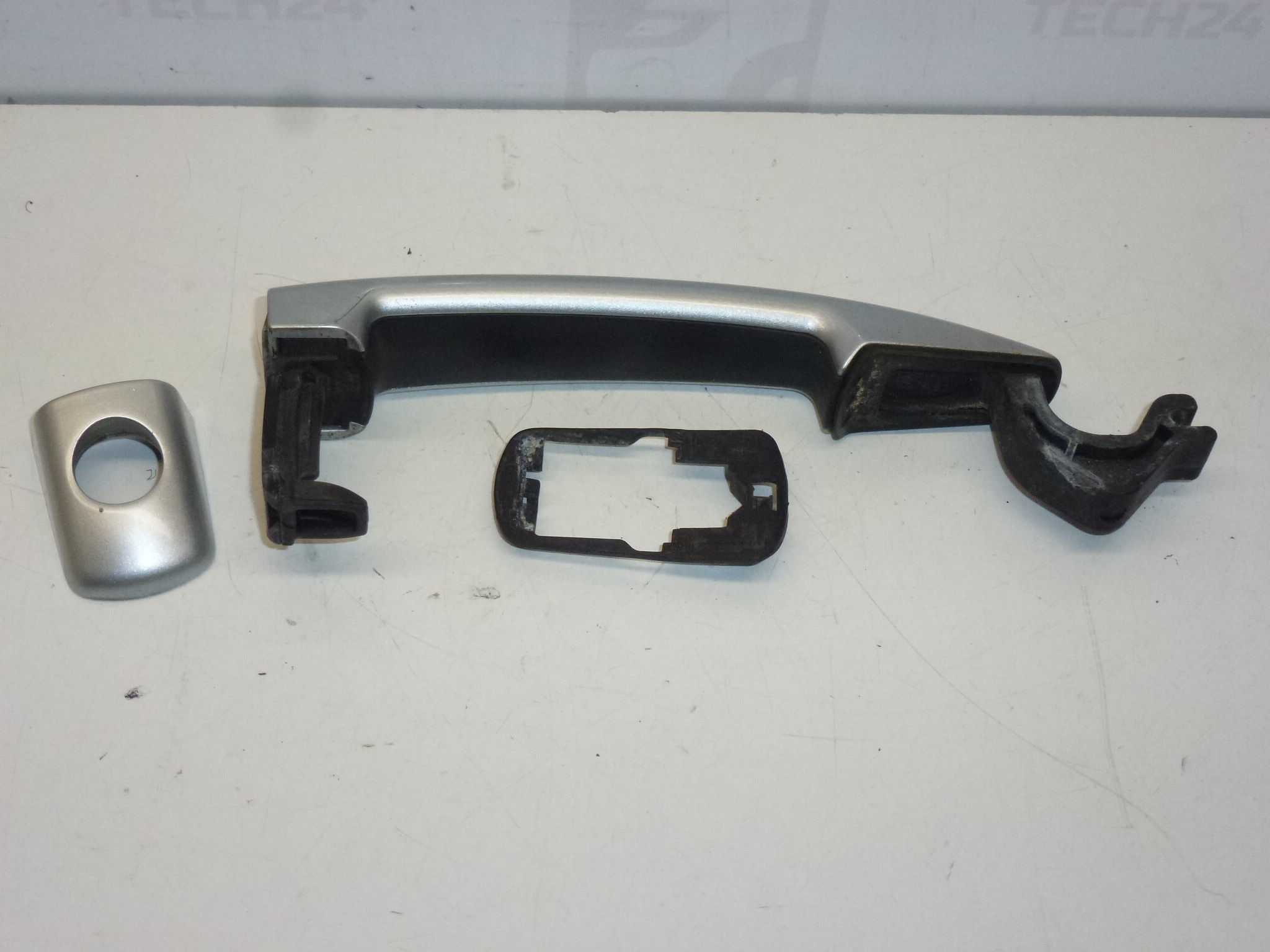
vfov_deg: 29.7
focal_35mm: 49
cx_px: 635
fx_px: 1798
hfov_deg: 38.9
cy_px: 476
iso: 400
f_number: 4.1
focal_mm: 8.7
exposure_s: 1/320
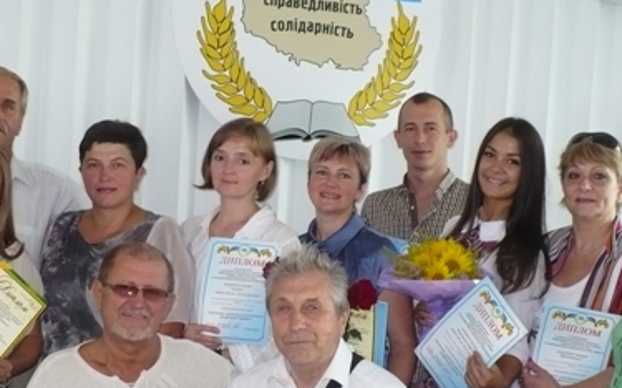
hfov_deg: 30.5
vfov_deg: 19.3
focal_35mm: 67
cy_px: 260
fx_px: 1135
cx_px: 242
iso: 250
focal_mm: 6.1
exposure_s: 1/30
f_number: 2.8
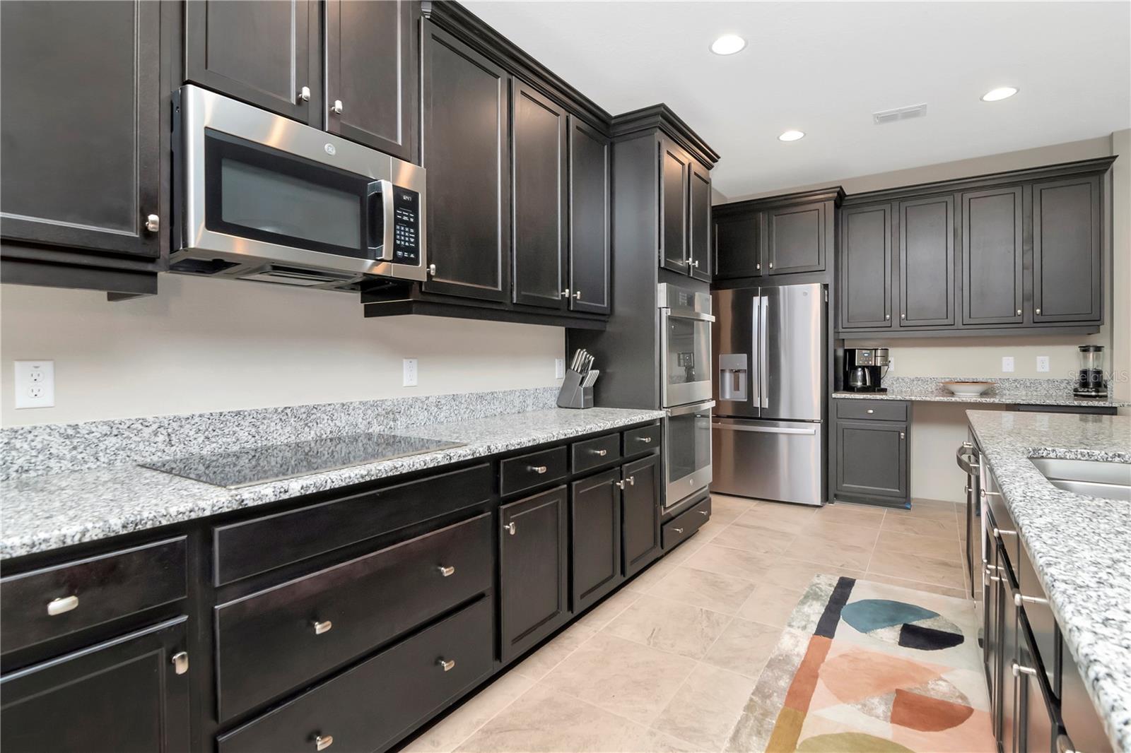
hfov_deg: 95.0
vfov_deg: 72.0
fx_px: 518
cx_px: 566
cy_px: 376
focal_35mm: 16
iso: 1000
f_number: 8
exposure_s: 1/40
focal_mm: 11
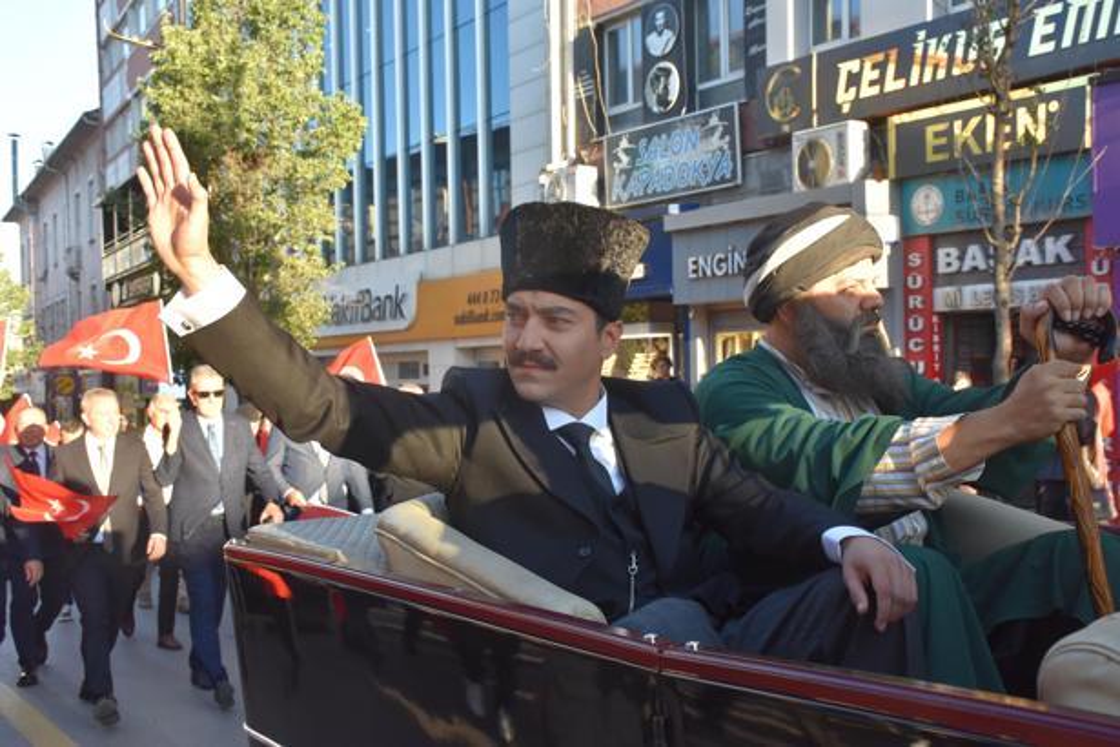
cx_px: 560
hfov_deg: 47.9
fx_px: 1260
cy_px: 374
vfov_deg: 33.0
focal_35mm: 40
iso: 800
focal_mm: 27
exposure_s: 1/250
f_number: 8
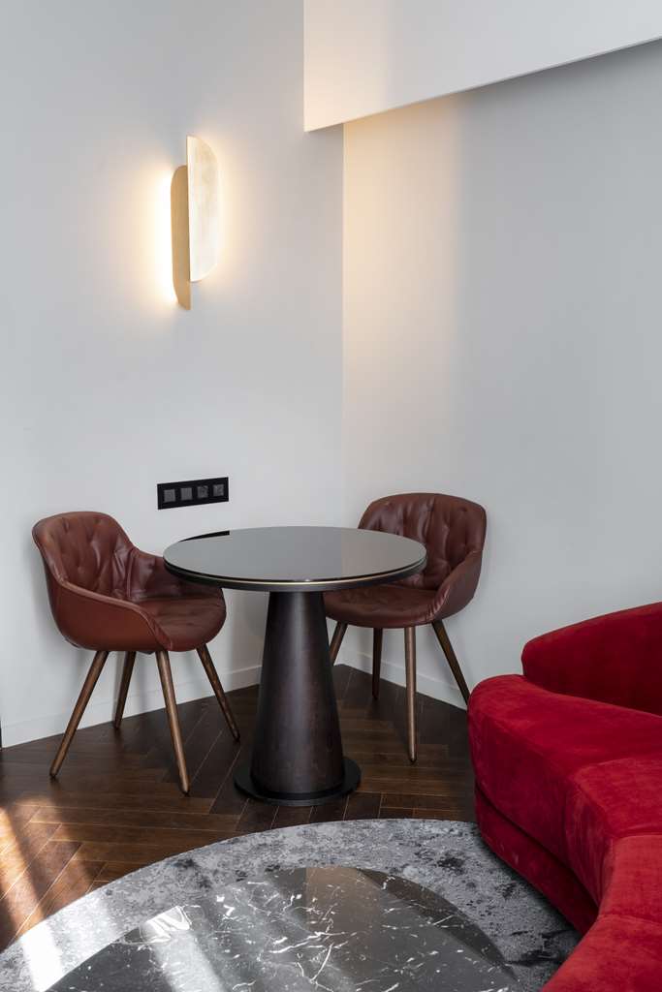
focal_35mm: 36
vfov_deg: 53.1
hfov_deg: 36.9
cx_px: 331
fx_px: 993
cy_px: 496
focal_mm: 36
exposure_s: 1
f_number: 16
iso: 200
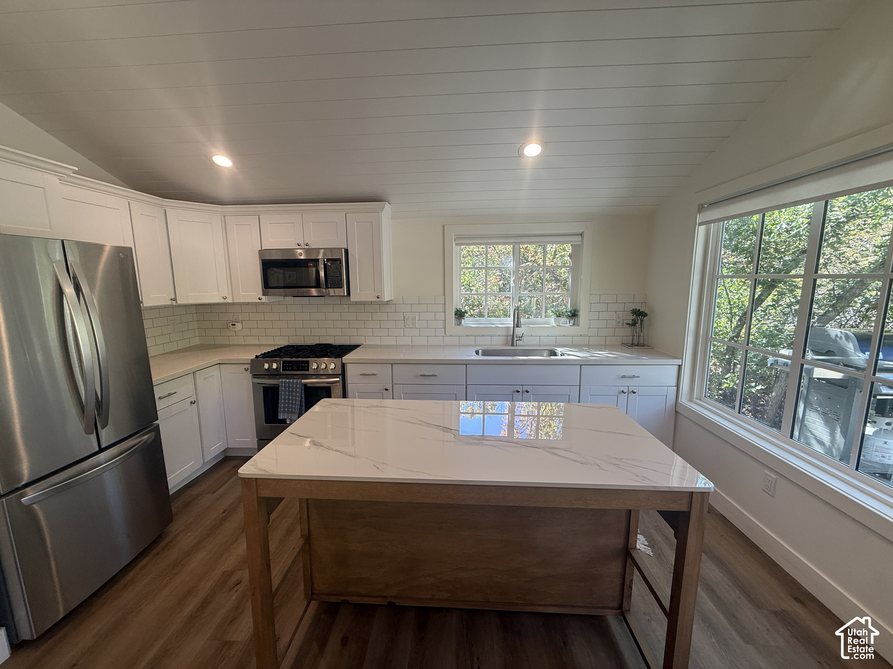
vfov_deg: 85.7
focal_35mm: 14
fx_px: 361
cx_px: 446
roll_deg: +0.3
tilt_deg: -8.3
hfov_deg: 102.1
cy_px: 334
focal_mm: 2.22
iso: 100
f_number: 2.2
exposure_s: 1/120
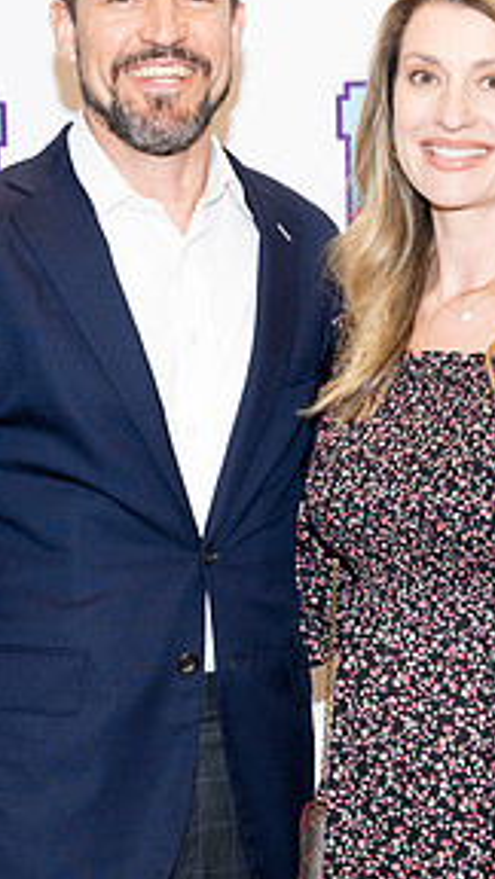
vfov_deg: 15.9
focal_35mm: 135
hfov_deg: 9.0
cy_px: 446
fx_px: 3150
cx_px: 354
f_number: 5.6
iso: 800
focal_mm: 55
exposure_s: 1/160
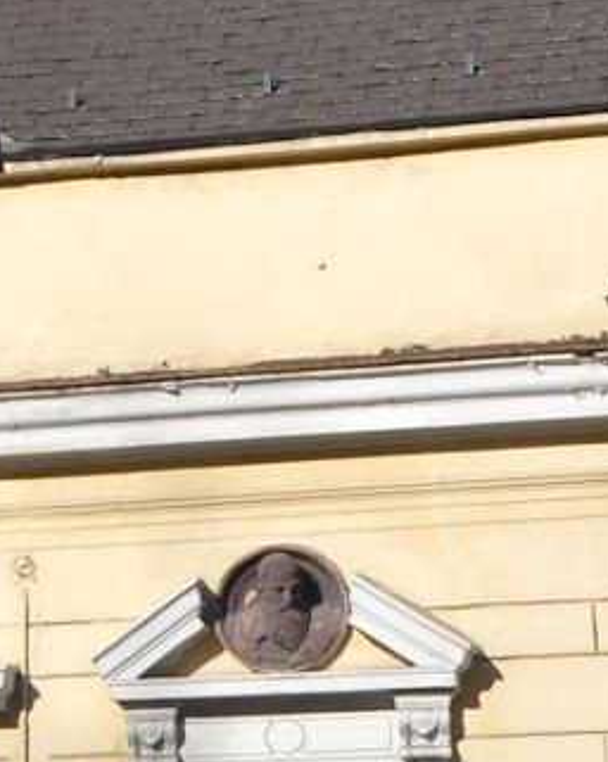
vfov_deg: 8.8
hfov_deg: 6.6
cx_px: -1012
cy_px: 474
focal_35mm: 219
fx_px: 4935
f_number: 13
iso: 400
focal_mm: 26
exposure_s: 1/160
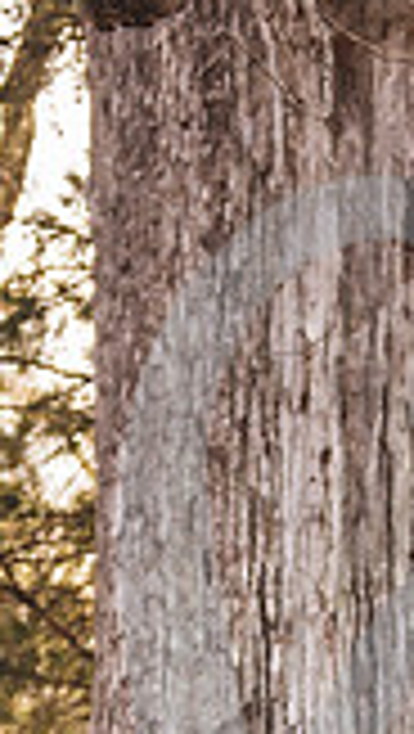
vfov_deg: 15.7
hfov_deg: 9.3
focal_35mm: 130
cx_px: 270
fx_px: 2531
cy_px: 937
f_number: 2.8
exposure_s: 1/320
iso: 100
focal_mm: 45
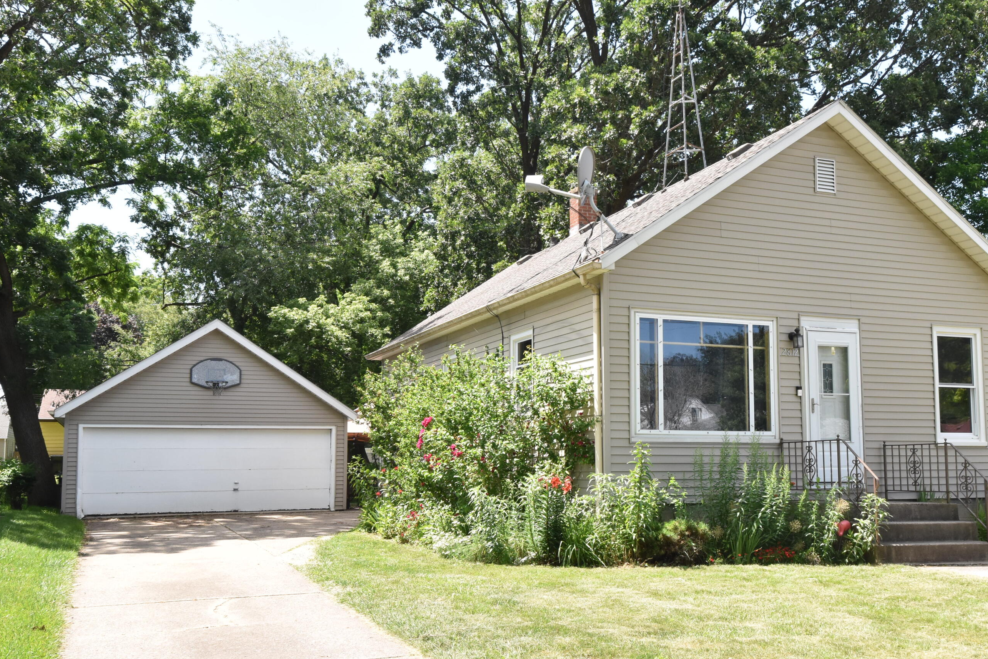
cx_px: 559
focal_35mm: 35
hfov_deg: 54.3
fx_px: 961
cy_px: 382
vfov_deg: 37.8
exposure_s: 1/400
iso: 800
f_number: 10
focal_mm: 20
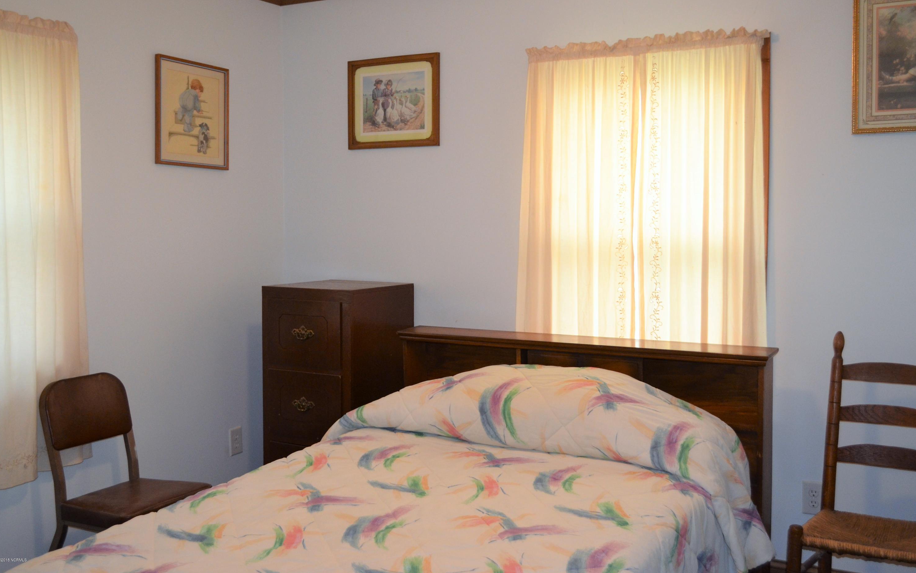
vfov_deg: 34.4
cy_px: 272
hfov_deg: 52.7
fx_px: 924
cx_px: 459
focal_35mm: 37
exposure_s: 1/60
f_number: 4
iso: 1000
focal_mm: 24
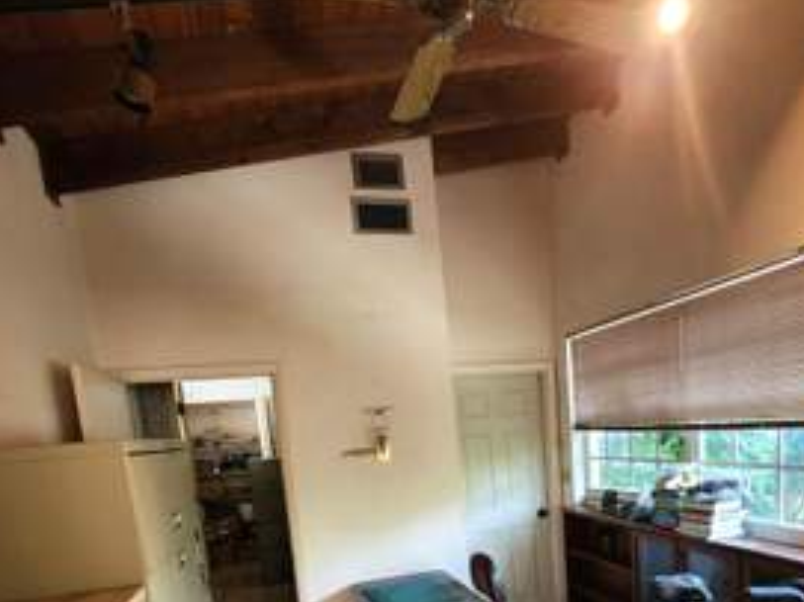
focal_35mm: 23
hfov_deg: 73.4
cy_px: 523
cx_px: 466
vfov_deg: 52.8
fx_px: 534
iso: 500
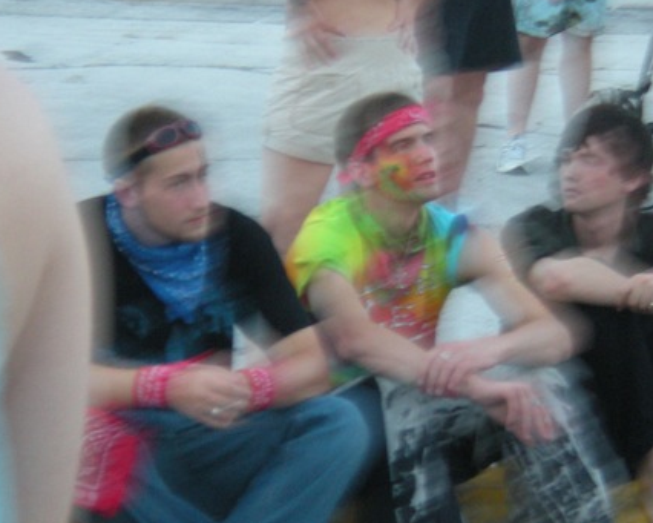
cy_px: 307
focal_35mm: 209
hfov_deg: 9.2
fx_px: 4040
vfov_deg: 7.4
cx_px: 385
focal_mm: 18.9
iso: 200
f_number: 5.9
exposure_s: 1/10.6
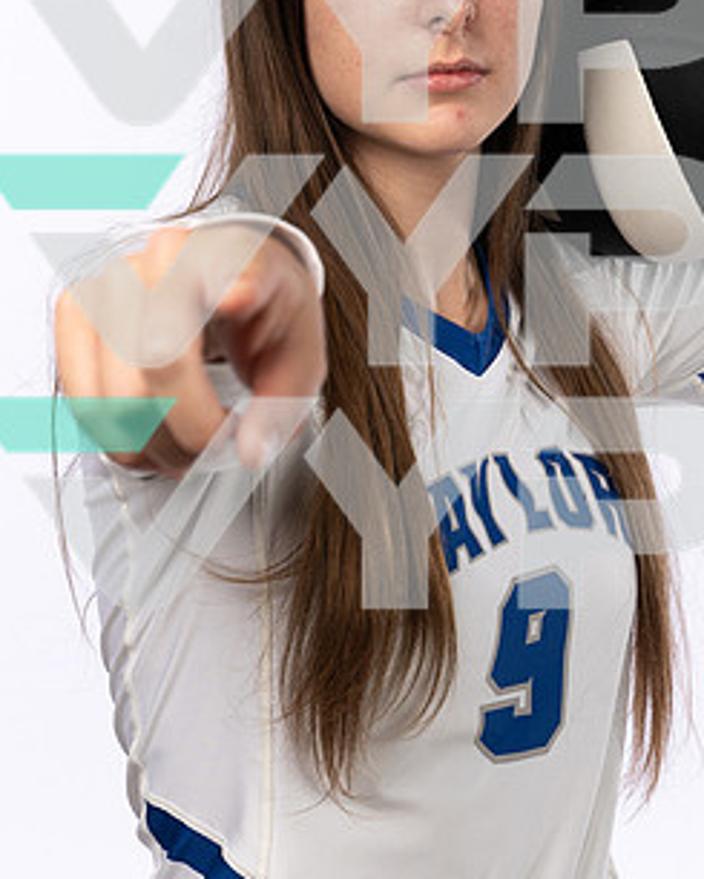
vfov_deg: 13.8
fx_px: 3618
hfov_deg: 11.1
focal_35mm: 139
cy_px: 262
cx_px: 432
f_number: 7.1
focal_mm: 67
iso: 200
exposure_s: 1/250
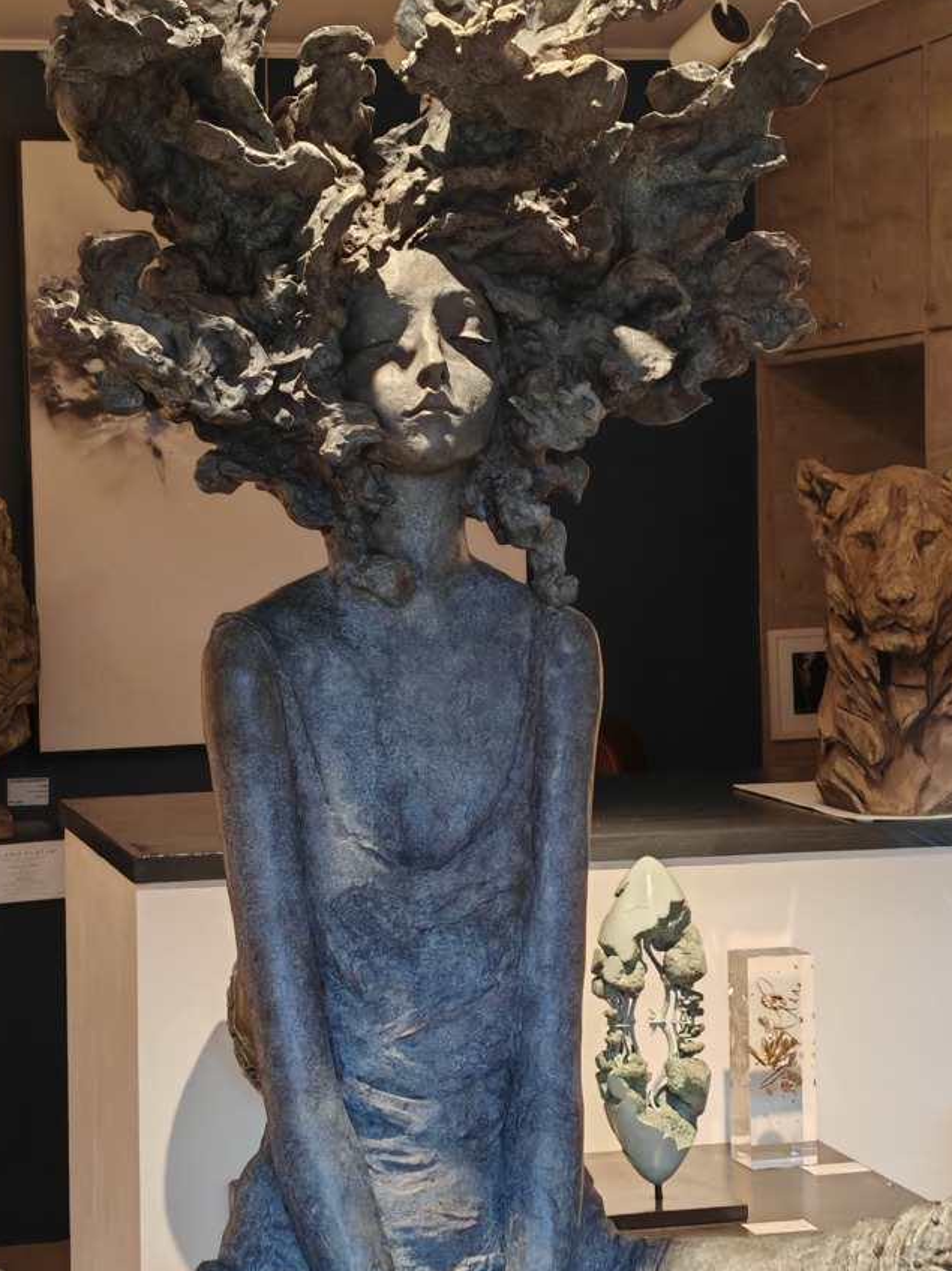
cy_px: 629
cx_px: 531
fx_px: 3154
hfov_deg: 17.2
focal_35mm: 86
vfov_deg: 22.8
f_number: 1.6
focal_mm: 5.4
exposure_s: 1/100
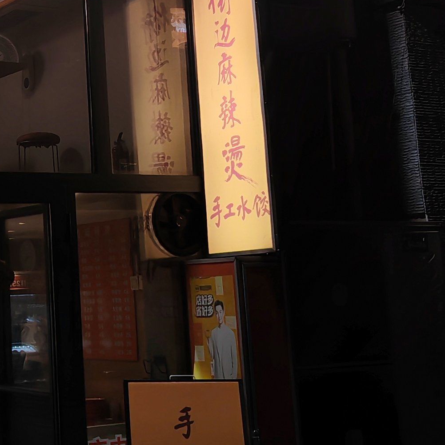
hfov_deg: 20.6
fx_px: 1193
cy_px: 53
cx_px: 32
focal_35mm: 82
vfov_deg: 20.7
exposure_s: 1/120
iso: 50
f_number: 1.95
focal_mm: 5.52
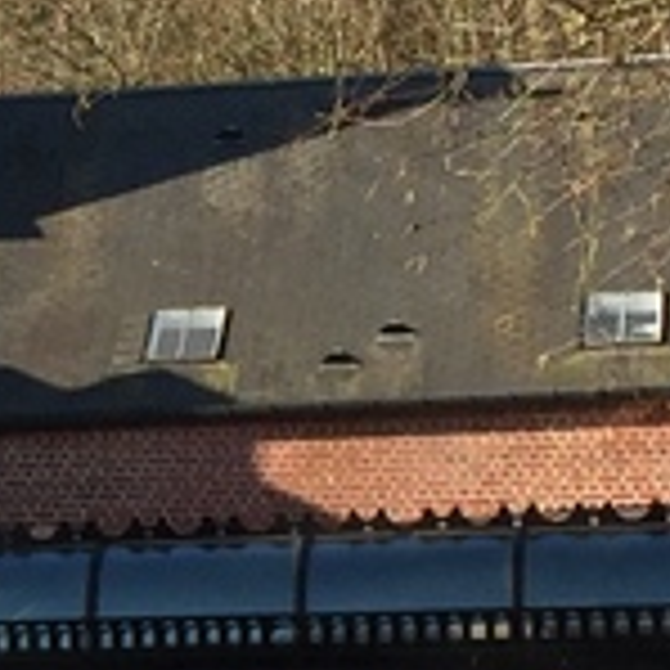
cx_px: -679
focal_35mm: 206
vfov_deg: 8.5
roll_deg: +0.8
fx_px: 4511
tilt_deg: +4.7
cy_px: 625
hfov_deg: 8.1
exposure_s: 1/824
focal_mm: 4.15
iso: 32
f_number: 2.2
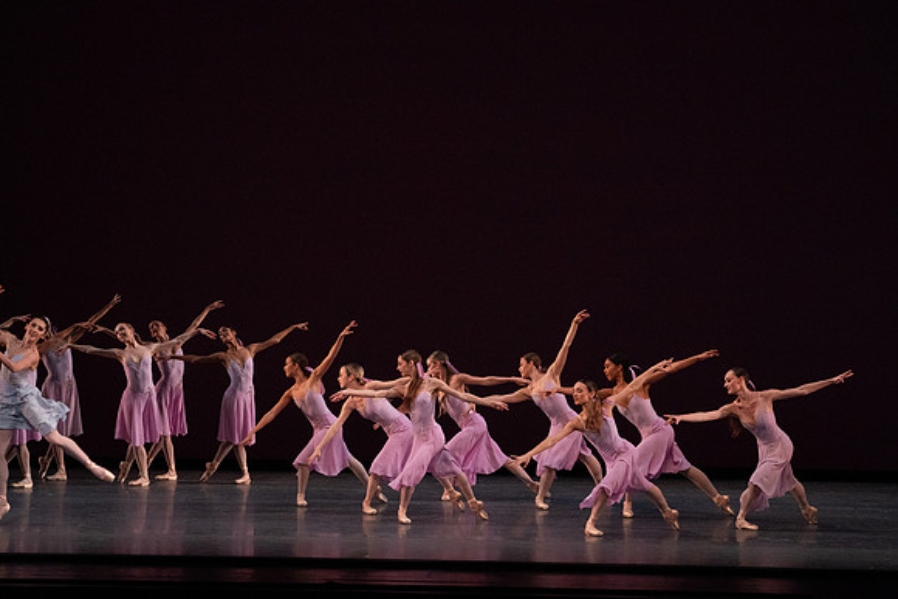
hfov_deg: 16.8
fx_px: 3044
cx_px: 449
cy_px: 300
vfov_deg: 11.2
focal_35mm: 122
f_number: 13
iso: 12800
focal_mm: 122
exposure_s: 1/400
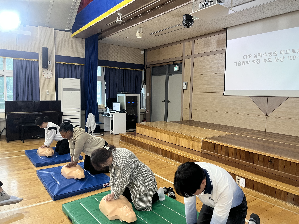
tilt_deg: -4.6
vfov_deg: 53.1
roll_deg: -0.5
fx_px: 225
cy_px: 112
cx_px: 150
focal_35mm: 26
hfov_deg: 67.3
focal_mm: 5.1
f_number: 1.6
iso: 200
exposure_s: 1/60
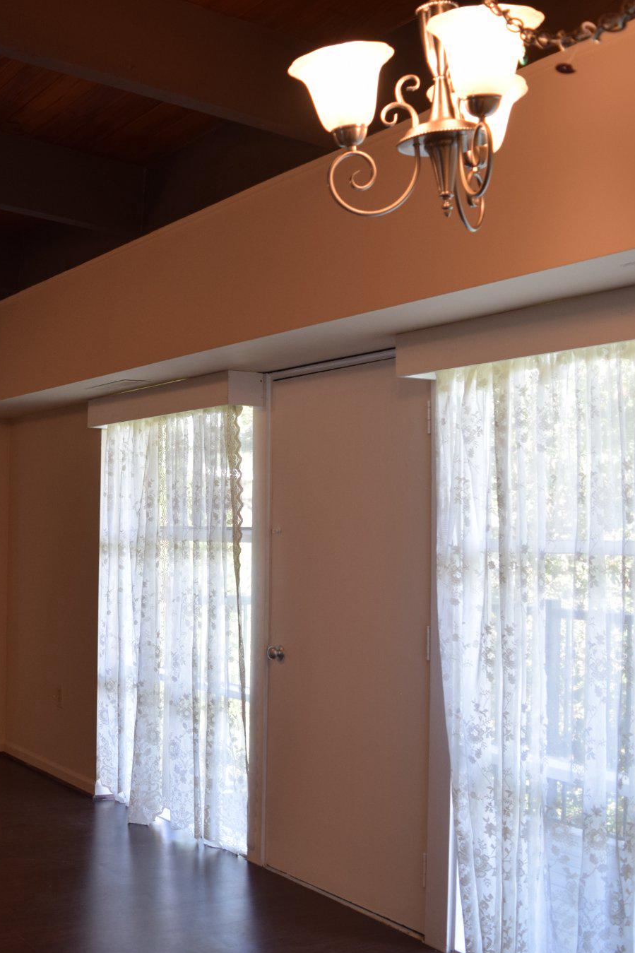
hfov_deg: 30.7
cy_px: 481
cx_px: 24
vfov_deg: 47.4
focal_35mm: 41
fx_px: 1085
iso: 400
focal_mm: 18
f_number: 4.5
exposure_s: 1/80
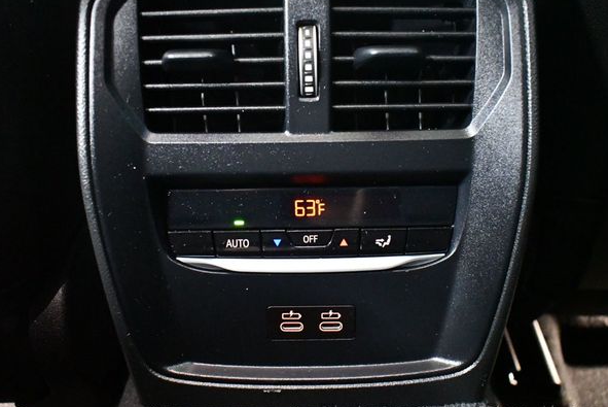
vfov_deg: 34.3
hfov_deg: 49.5
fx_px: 659
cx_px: 307
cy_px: 211
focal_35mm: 39
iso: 12800
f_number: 3.5
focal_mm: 18
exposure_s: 1/30
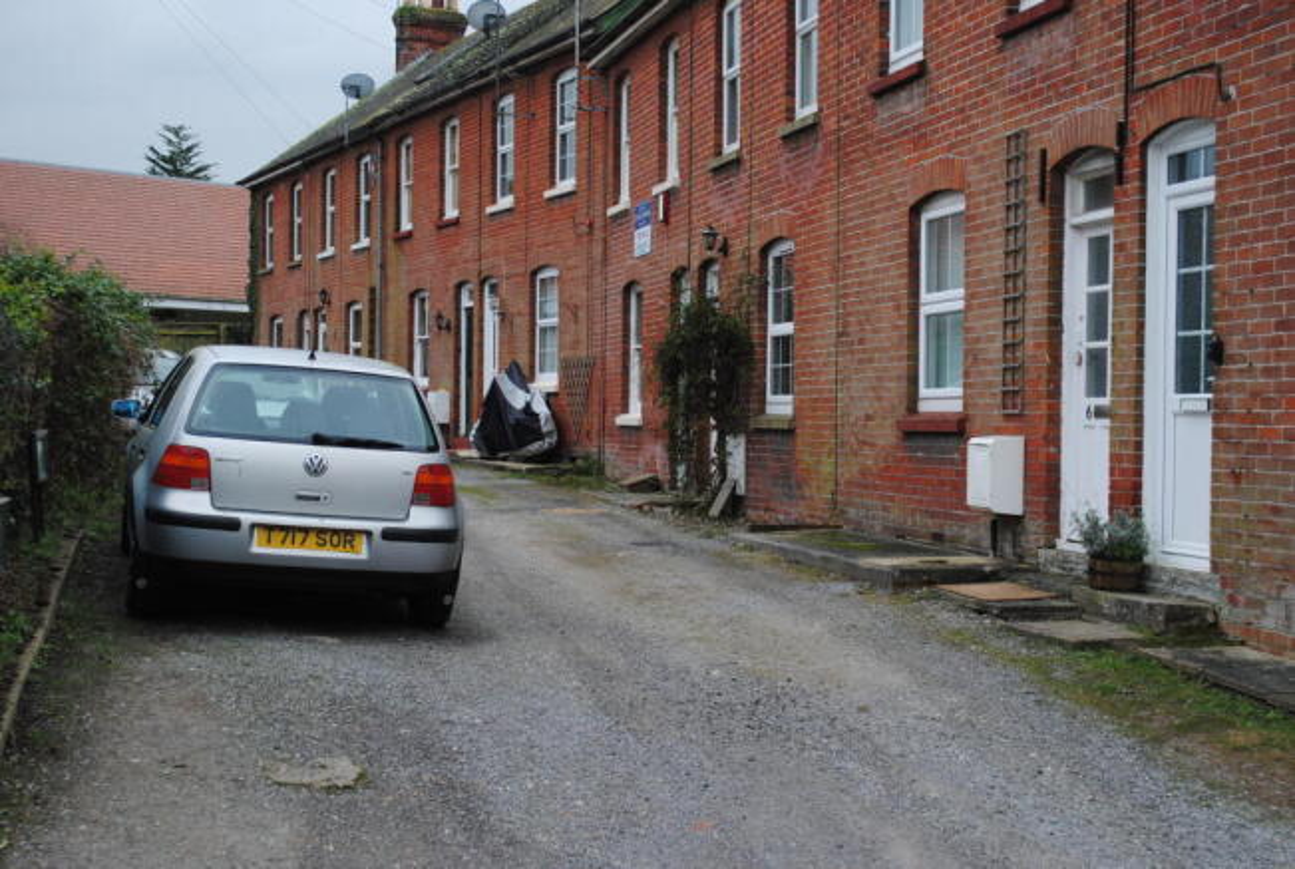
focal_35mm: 52
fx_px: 1892
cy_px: 434
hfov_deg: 37.8
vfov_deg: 25.9
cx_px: 648
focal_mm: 35
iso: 200
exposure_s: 1/125
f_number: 5.6
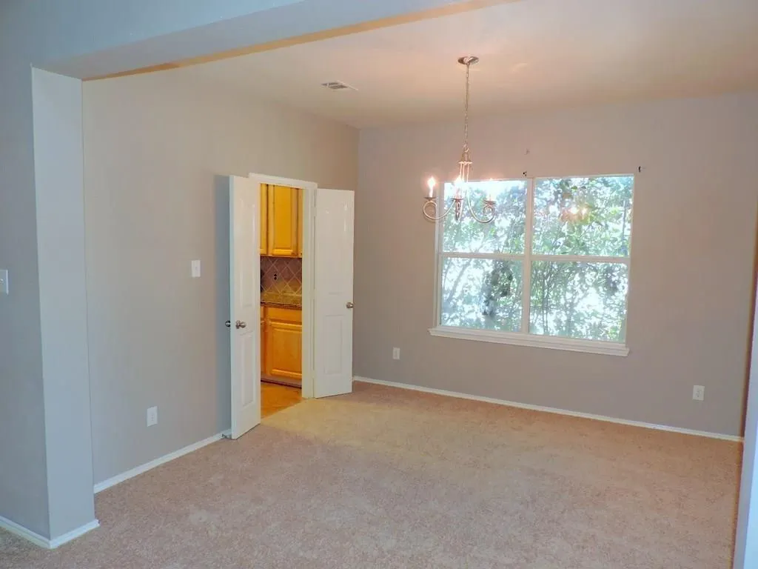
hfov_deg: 71.6
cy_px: 284
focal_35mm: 24
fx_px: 526
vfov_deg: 56.8
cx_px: 379
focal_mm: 4.3
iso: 220
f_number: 3
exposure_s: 1/40
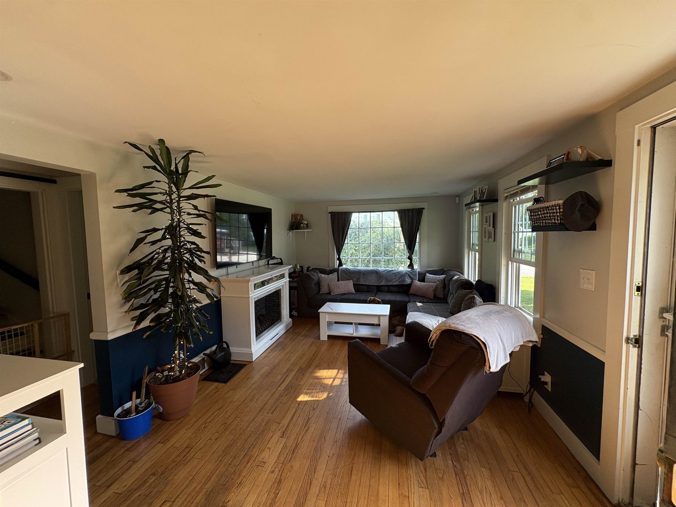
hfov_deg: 102.1
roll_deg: +1.4
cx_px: 338
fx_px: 273
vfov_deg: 85.7
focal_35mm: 14
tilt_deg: -4.1
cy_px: 254
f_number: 2.2
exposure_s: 1/111
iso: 125
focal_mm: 2.22
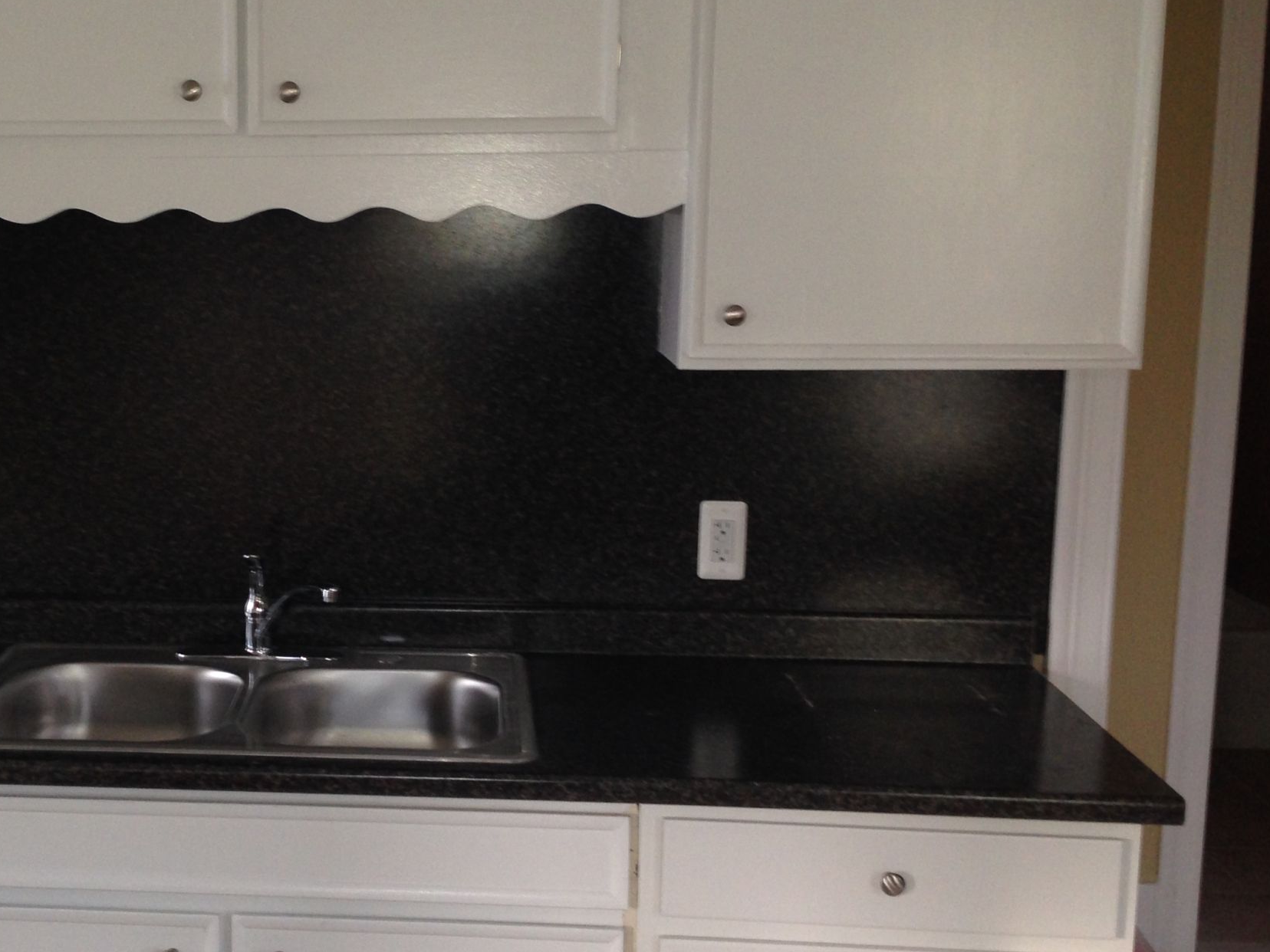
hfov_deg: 36.6
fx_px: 1871
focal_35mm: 51
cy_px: 474
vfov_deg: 28.6
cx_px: 310
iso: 80
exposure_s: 1/20
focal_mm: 4.12
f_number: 2.4
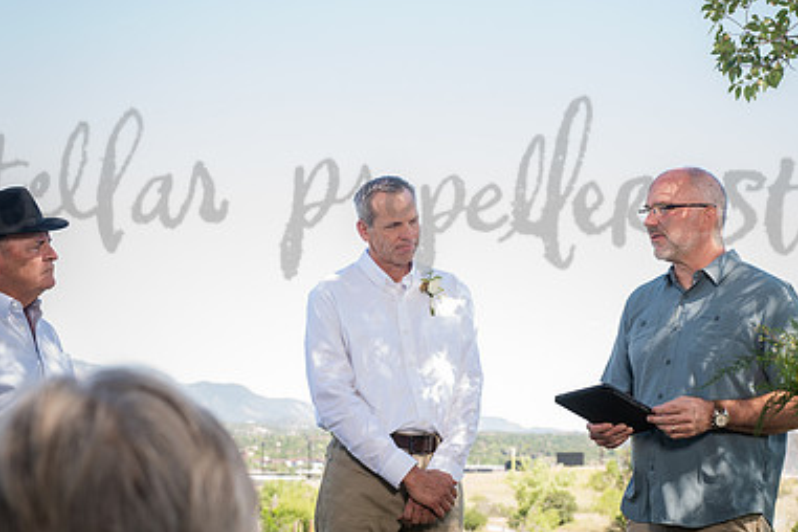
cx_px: 473
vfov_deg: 17.9
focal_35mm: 76
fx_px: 1685
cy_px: 186
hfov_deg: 26.6
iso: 250
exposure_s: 1/200
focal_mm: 50
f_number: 6.3
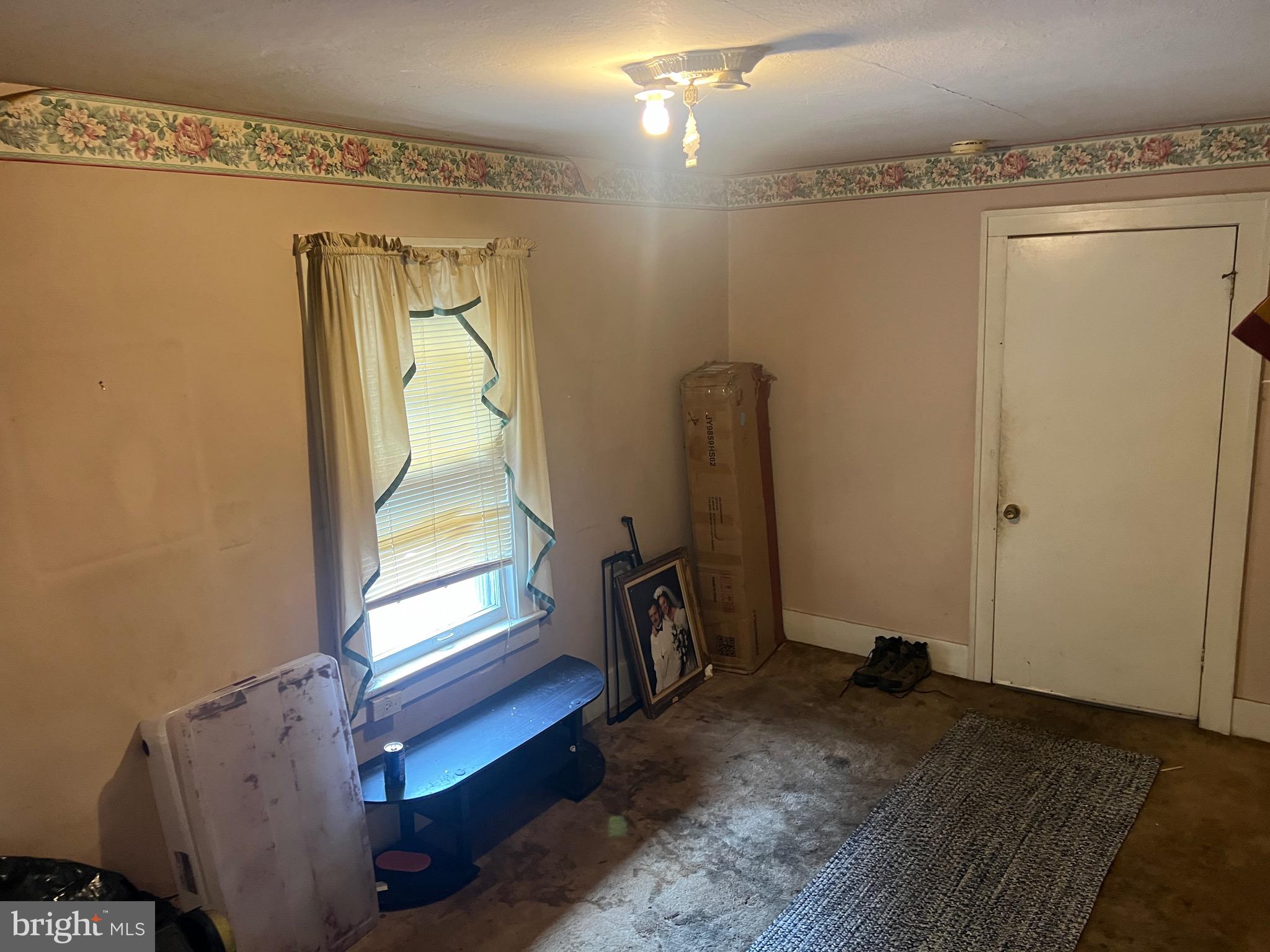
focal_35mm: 26
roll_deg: +2.5
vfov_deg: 53.1
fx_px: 954
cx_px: 635
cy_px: 476
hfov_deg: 67.3
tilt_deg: -8.9
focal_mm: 5.7
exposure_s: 1/60
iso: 250
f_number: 1.5
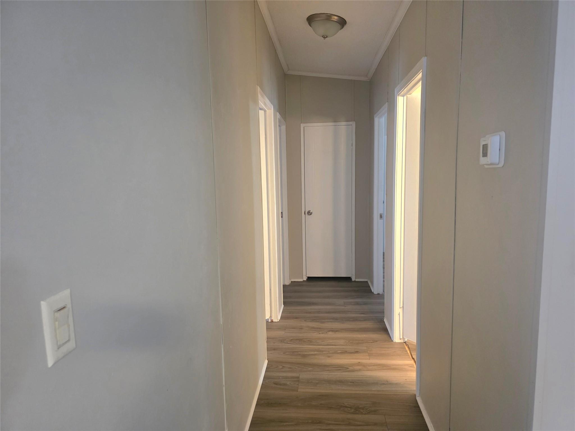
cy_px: 216
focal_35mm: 23
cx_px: 288
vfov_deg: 58.9
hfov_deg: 73.9
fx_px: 382
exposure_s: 1/120
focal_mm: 6.3
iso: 800
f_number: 1.7
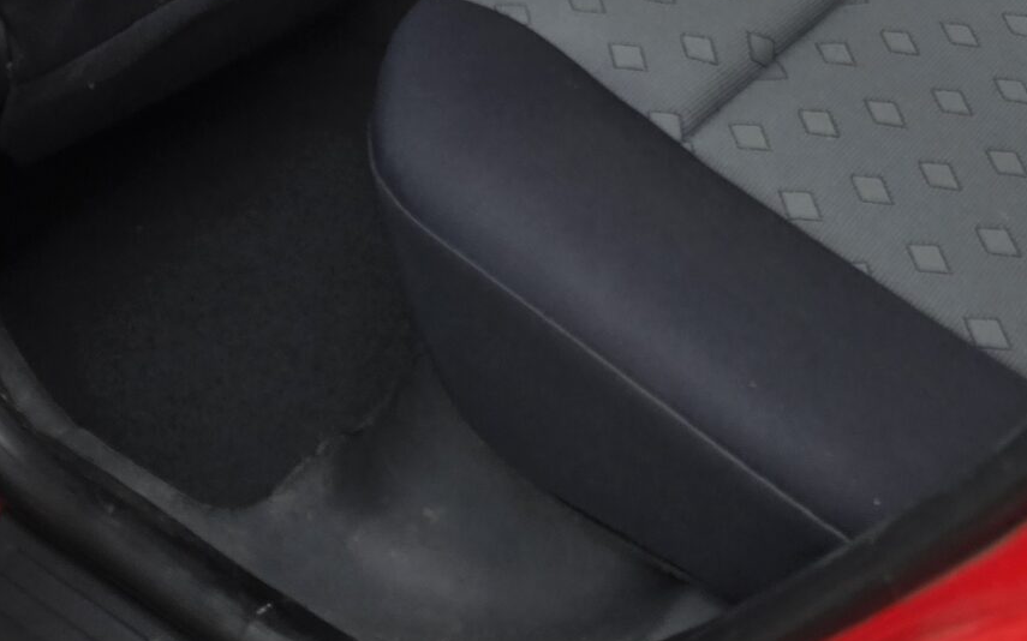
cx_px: 709
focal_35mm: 73
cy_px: -553
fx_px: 2043
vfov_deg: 15.2
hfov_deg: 28.0
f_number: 1.7
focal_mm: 6.3
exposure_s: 1/180
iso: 25
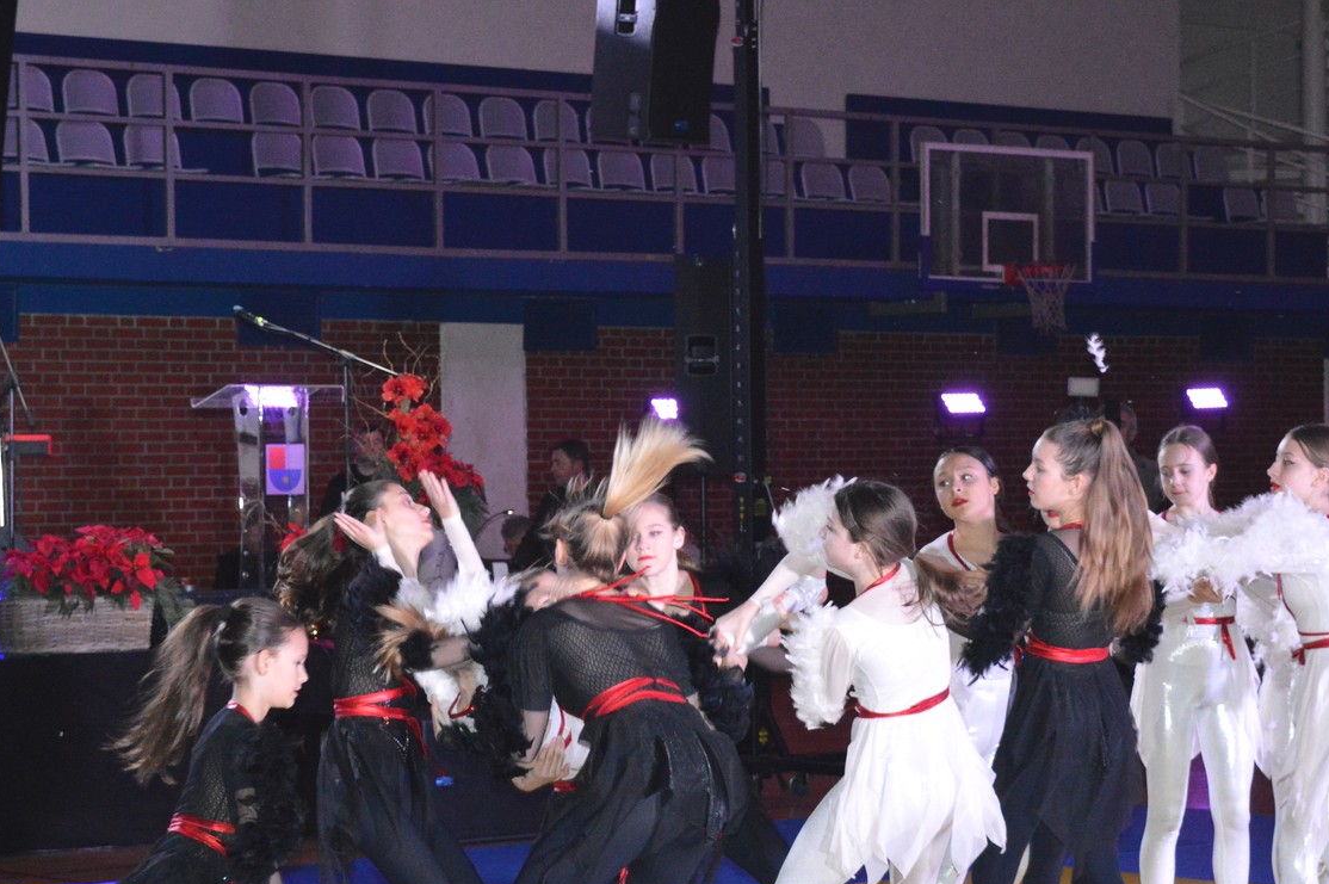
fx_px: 3873
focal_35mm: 105
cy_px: 643
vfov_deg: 13.0
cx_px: 754
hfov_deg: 19.5
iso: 3200
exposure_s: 1/200
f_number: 5.3
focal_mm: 48
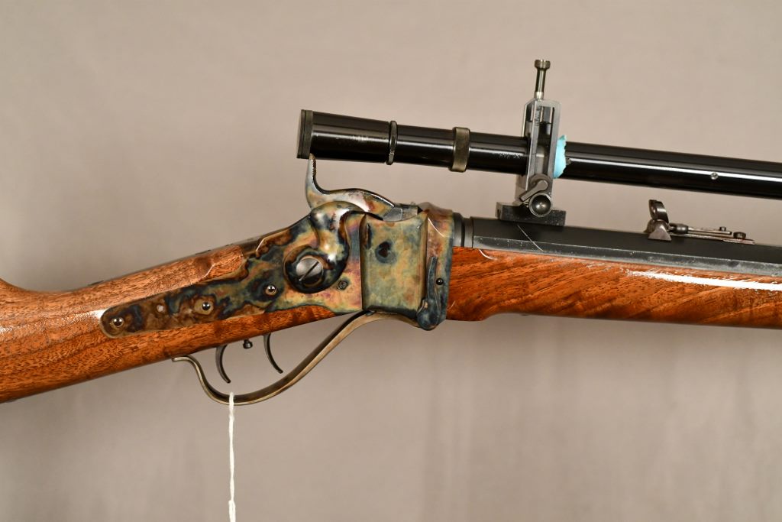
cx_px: 391
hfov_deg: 22.6
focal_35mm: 90
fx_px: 1955
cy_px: 261
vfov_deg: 15.2
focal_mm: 60
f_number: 3.2
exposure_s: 1/250
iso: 2500
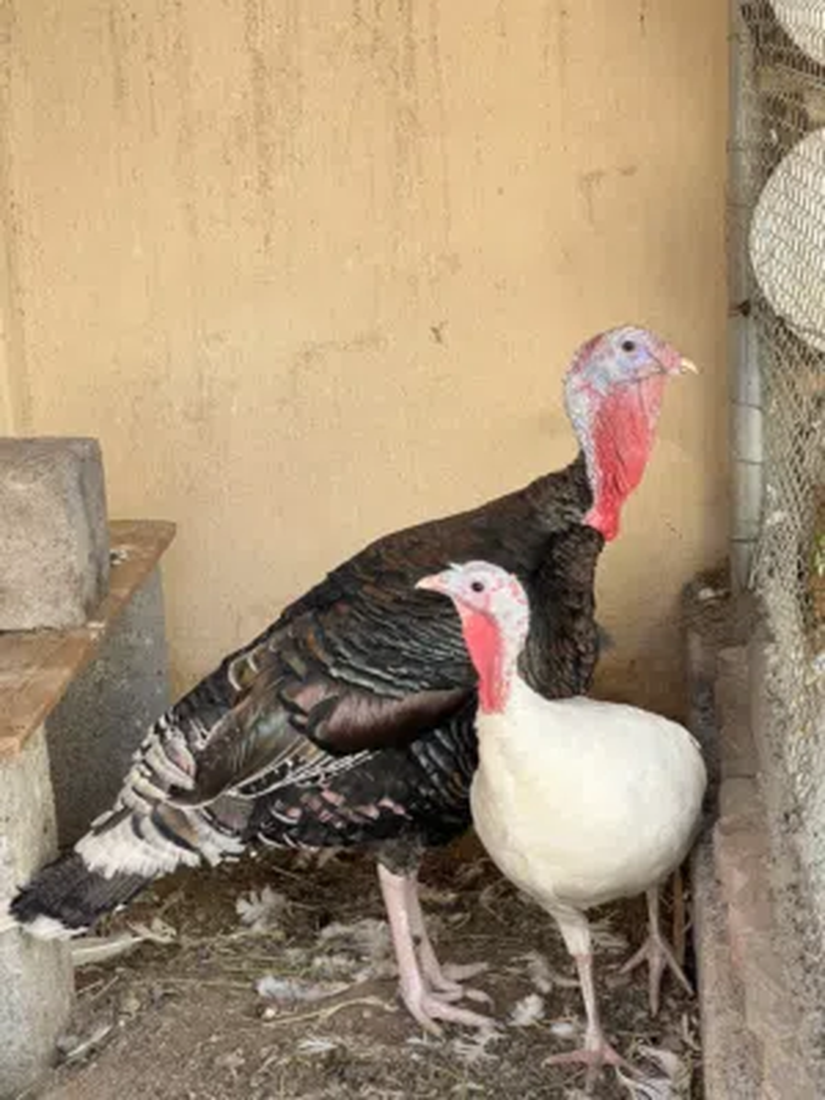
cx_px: 412
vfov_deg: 25.3
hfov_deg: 19.1
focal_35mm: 77
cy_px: 550
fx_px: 2447
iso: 100
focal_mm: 9
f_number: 2.8
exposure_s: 1/99
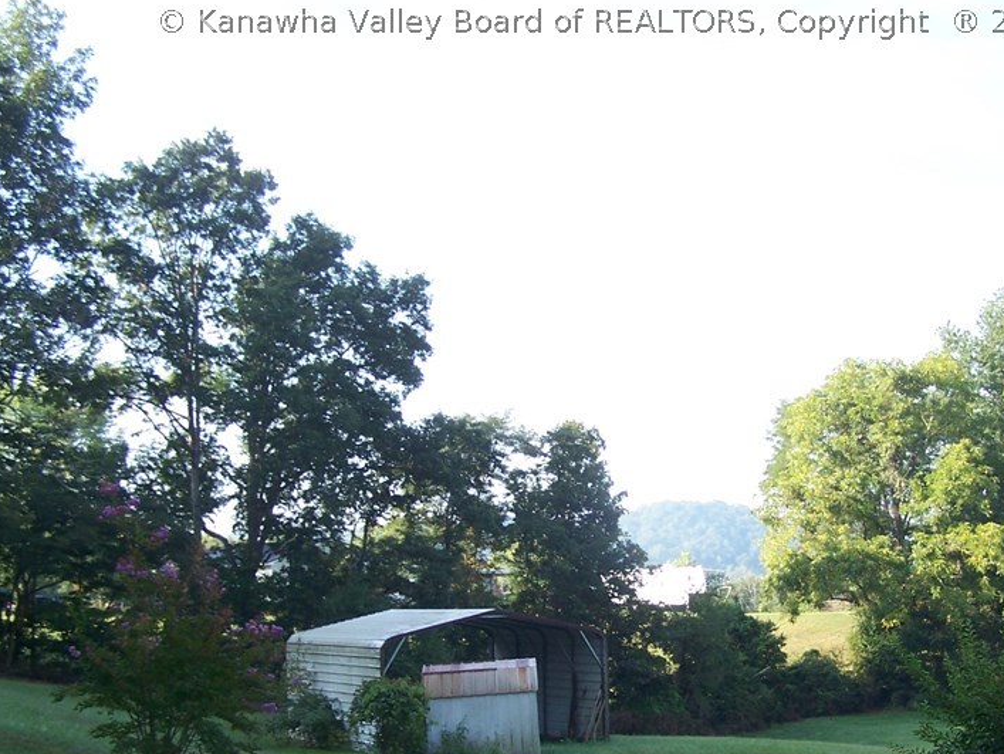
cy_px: 538
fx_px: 1596
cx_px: 611
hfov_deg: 34.8
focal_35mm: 55
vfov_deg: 26.3
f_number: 2.8
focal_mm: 6.3
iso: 80
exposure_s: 1/250
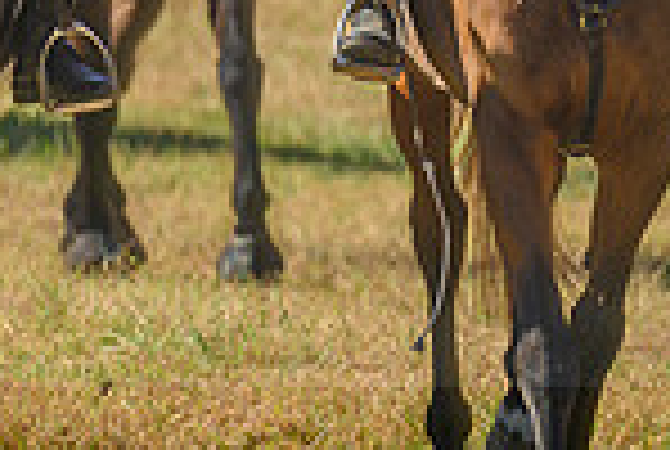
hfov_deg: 2.2
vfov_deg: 1.5
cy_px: -156
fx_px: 17734
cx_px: 887
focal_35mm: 951
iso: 100
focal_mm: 200
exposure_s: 1/640
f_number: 3.2
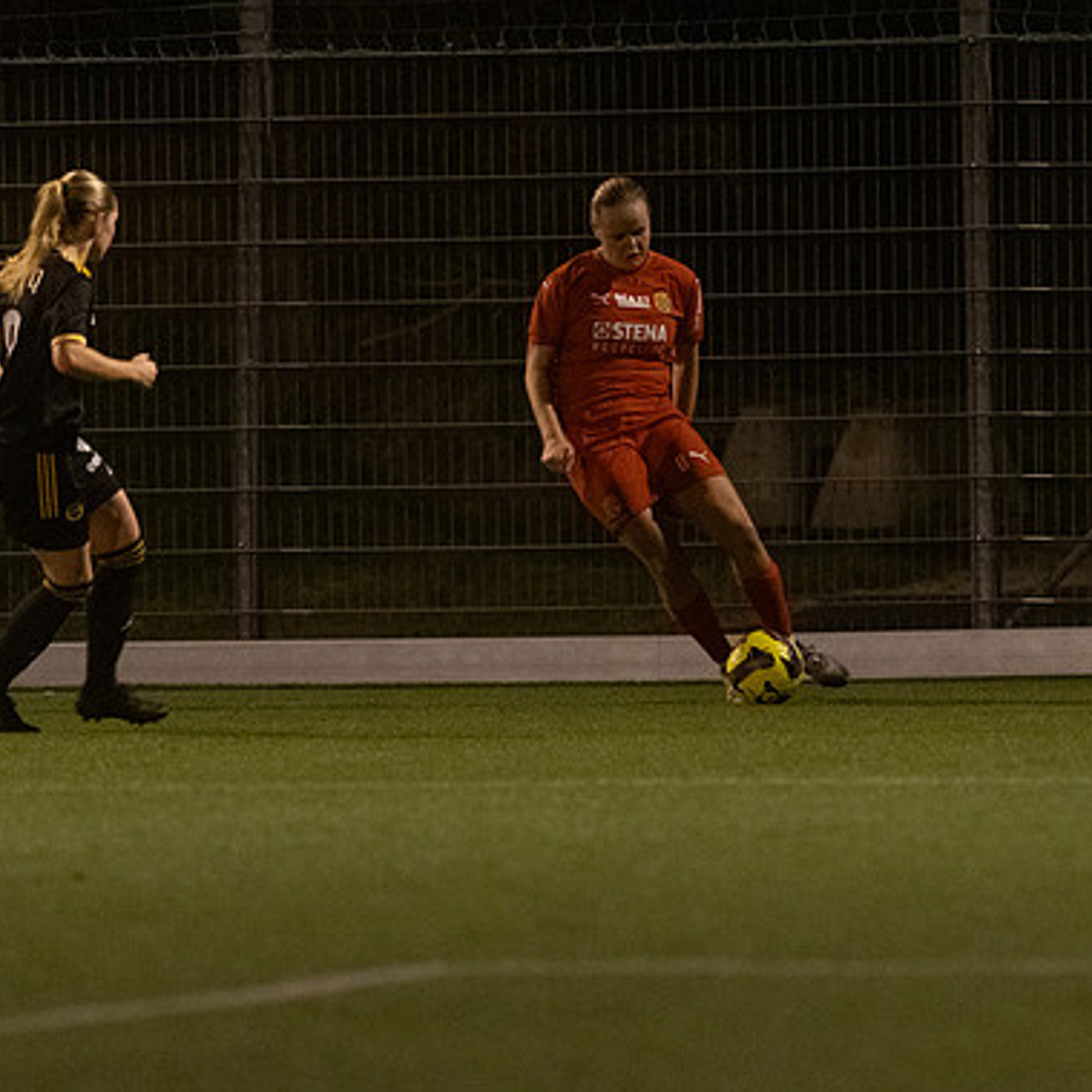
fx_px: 20843
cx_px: 701
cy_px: 547
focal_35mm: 584
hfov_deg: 3.0
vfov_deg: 3.0
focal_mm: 300
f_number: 3.2
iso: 8000
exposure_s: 1/640
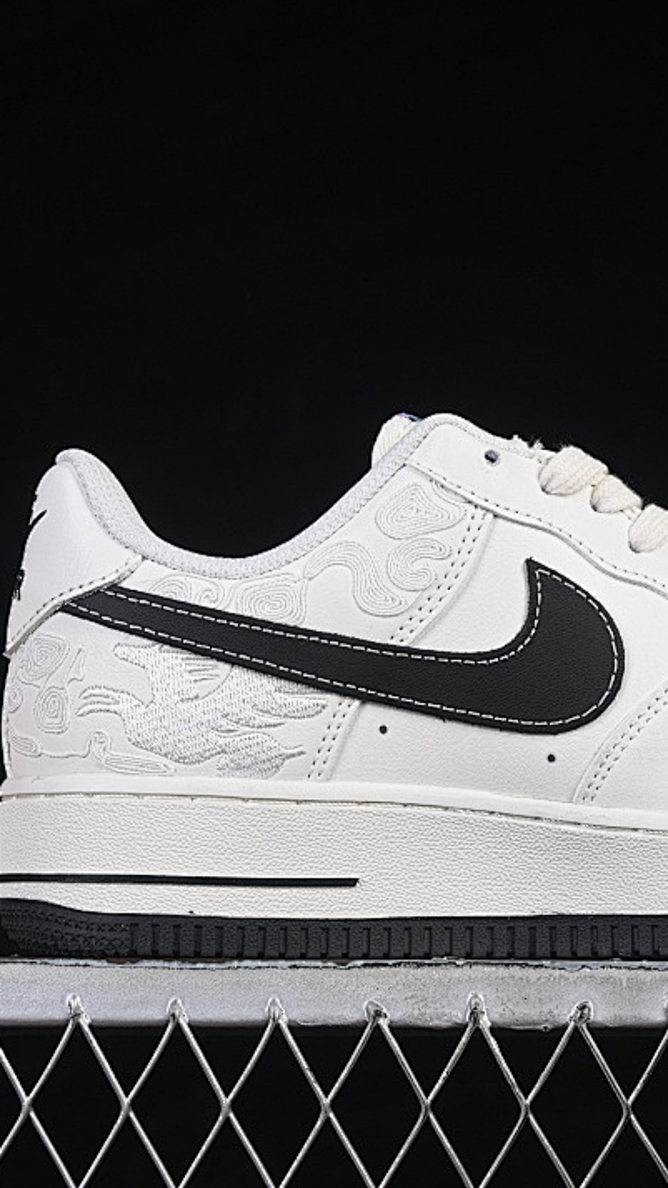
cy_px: 590
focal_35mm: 119
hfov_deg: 10.1
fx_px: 3748
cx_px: 585
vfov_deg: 18.0
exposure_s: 1/80
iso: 160
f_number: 8
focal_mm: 50
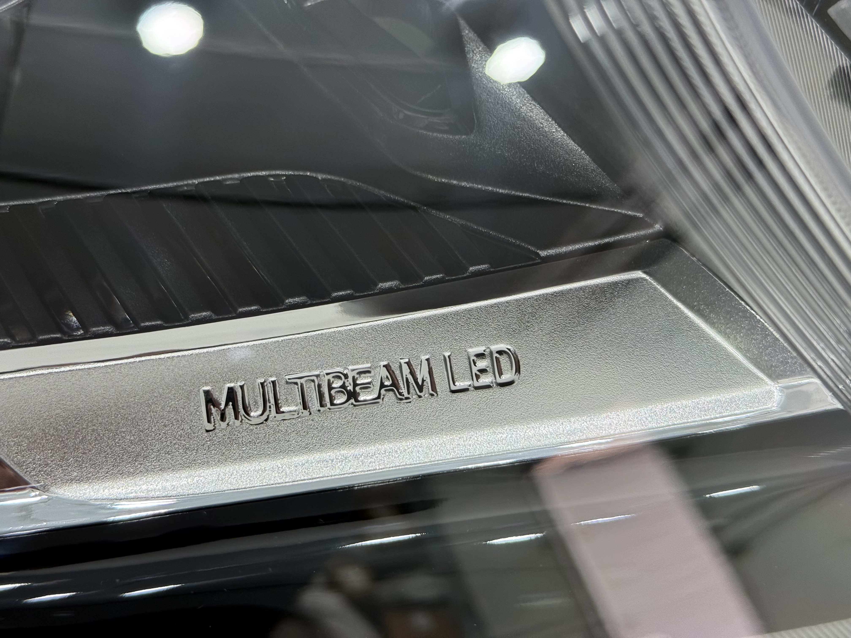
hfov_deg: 39.7
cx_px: 426
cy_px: 319
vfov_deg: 30.3
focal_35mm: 48
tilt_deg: -60.4
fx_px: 1180
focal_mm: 6.76
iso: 64
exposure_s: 1/191
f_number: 1.78
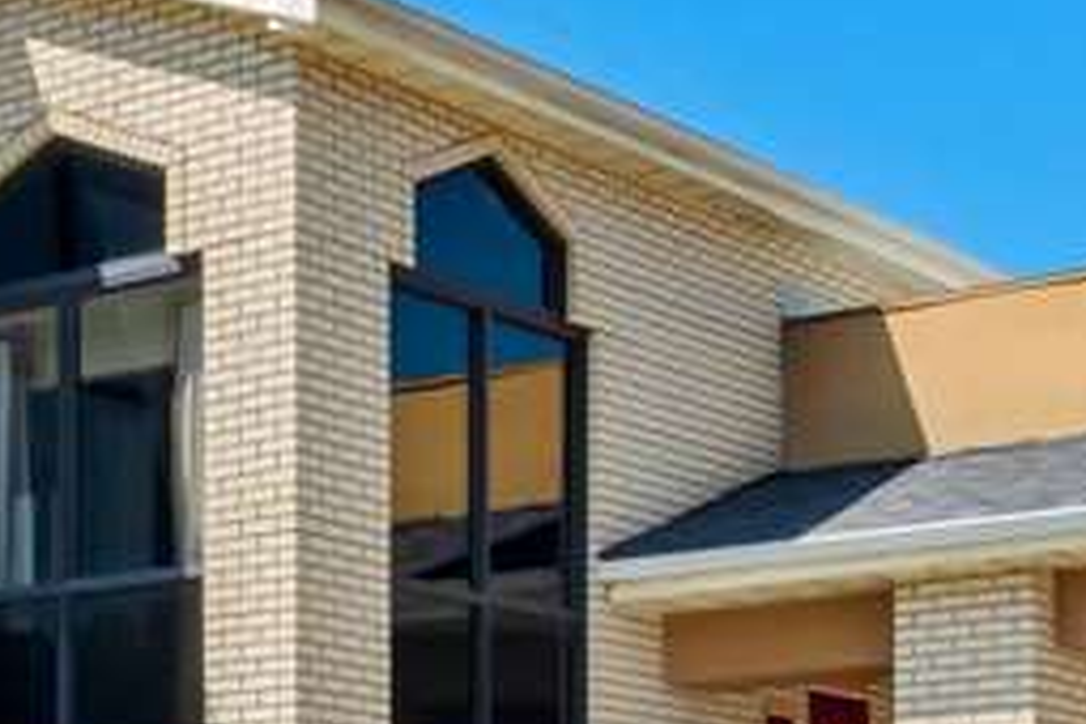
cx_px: 219
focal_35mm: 97
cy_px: 869
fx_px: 2924
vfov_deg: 13.7
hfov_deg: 20.8
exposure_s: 1/30
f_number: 11
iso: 200
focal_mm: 11
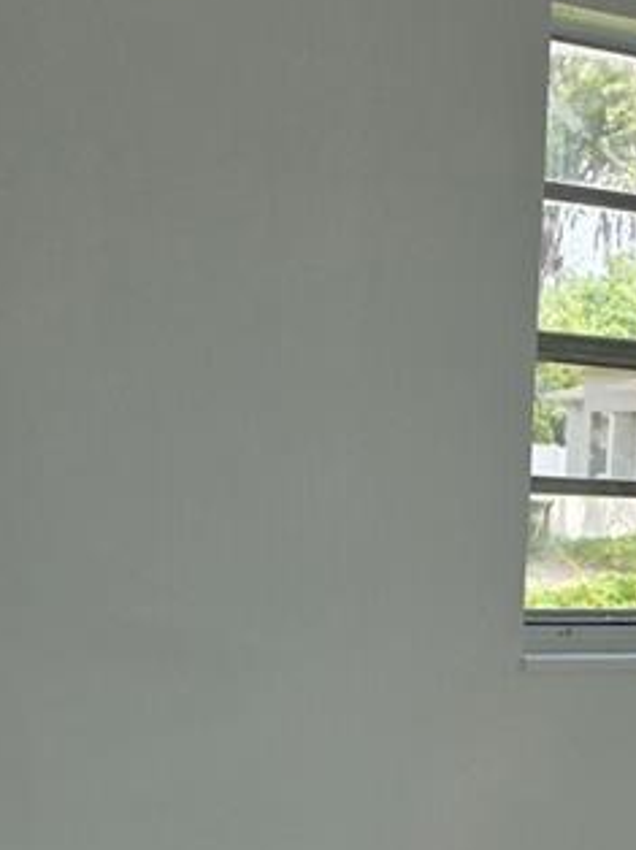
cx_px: 503
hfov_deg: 16.6
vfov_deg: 20.8
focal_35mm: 88
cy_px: 1018
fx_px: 2159
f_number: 1.7
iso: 40
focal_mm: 6.3
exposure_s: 1/359
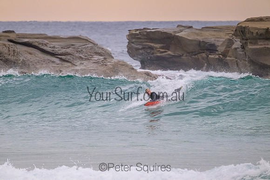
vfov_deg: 1.7
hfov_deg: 2.6
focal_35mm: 804
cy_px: 90
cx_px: 135
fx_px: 6033
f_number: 11
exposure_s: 1/1250
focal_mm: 800
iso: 5600
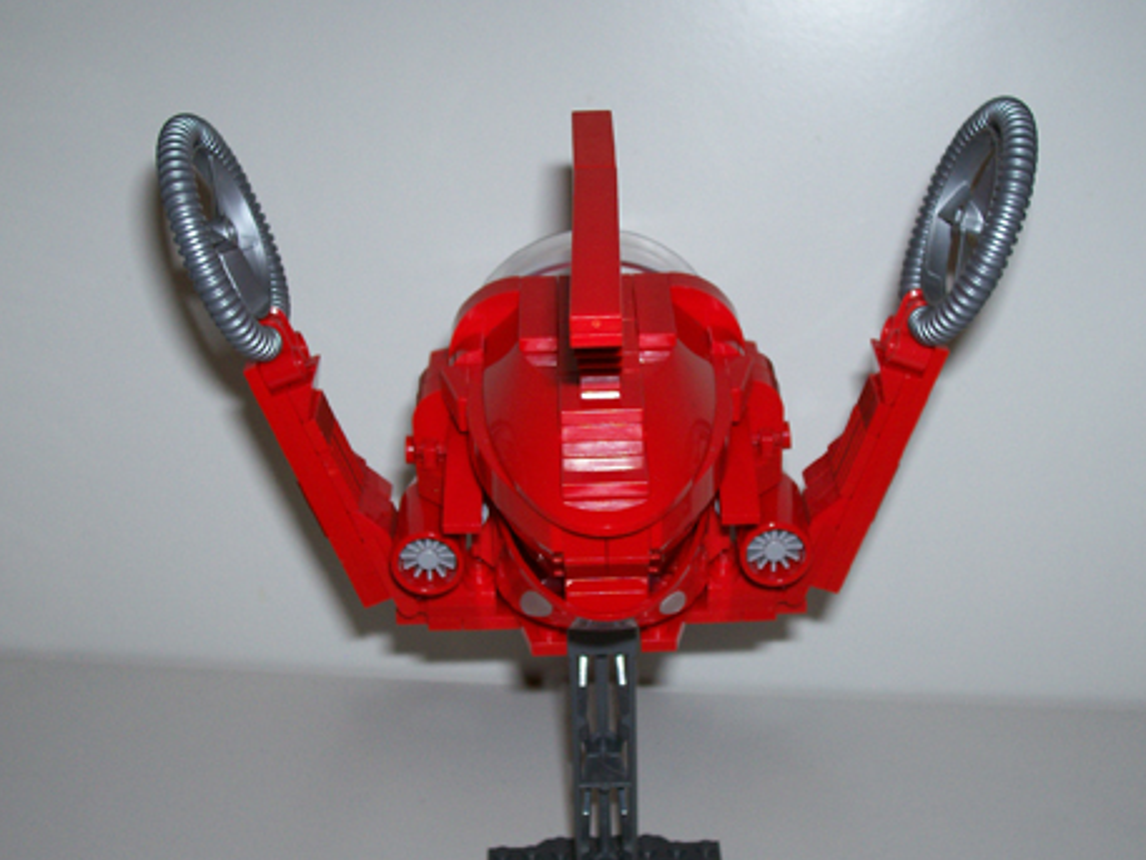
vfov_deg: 25.2
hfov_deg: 33.2
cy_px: 433
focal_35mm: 58
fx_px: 1921
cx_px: 589
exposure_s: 1/73.3
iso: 80
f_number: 3.2
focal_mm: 8.7
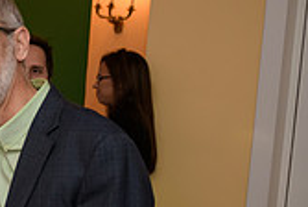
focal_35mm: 97
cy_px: 180
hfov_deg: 17.7
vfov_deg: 14.0
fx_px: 831
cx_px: -214
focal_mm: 28
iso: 800
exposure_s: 1/125
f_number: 3.2
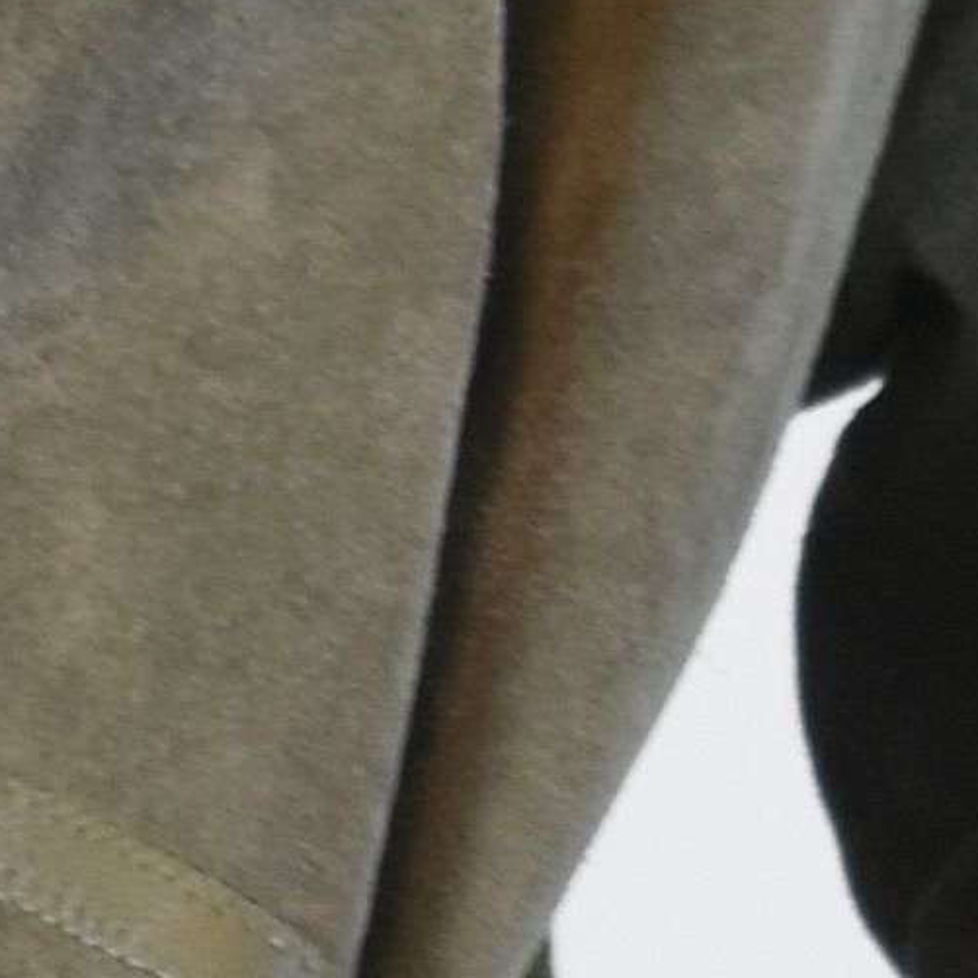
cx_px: -1101
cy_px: 2274
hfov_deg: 3.7
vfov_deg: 3.7
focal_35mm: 473
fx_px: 15122
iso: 400
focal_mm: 31
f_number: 4.2
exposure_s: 1/60
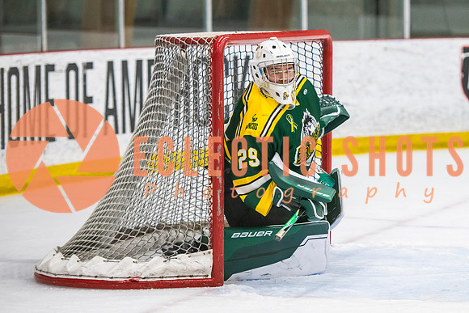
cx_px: 320
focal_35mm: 202
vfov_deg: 6.8
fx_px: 2629
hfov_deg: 10.2
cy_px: 140
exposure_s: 1/640
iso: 2500
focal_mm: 135
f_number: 3.2
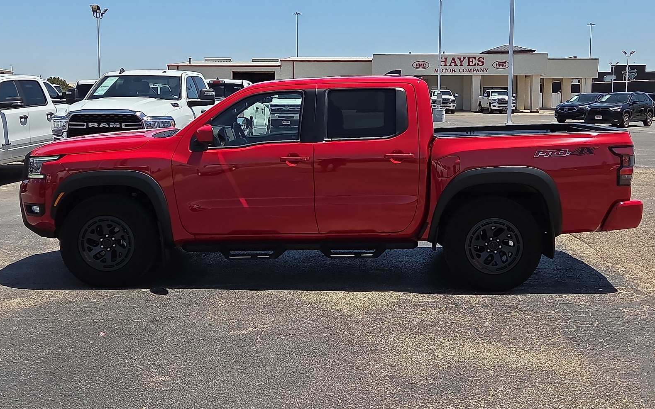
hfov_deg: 46.2
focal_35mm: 43
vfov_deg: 29.8
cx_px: 328
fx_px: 768
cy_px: 182
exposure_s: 1/1667
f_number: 1.8
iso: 25
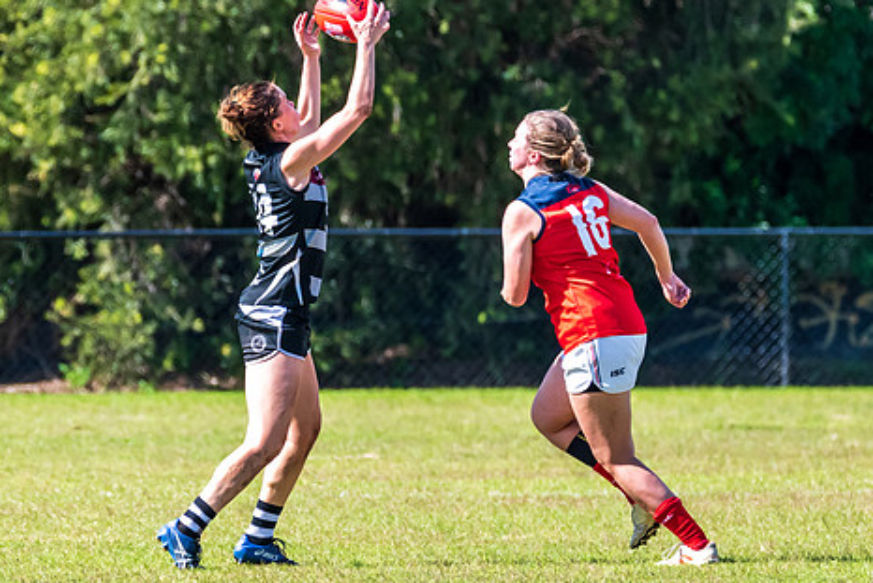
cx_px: 519
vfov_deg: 1.6
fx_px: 20982
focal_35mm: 865
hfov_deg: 2.4
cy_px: 334
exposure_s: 1/2000
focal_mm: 350
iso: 800
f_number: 7.1
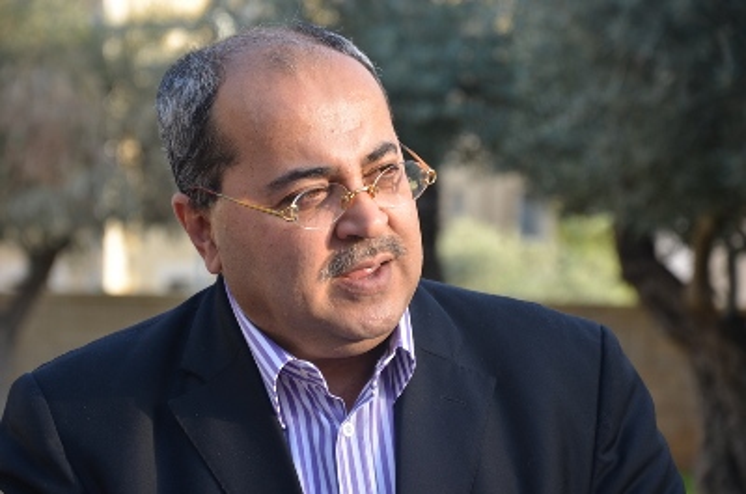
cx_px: 373
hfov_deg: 13.1
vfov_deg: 8.7
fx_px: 3257
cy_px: 247
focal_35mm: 158
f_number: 5.6
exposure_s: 1/125
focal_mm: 105
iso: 200
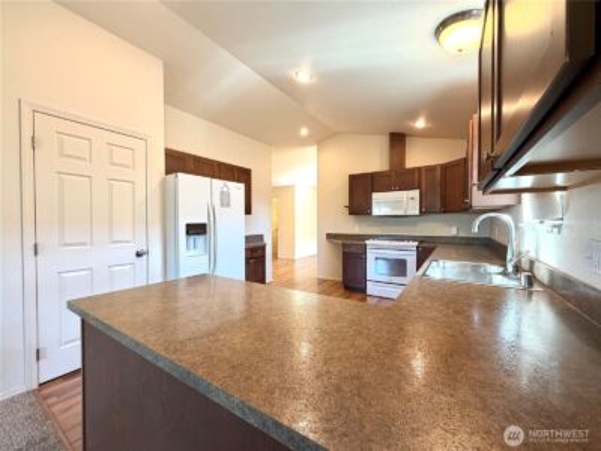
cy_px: 226
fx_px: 243
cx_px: 300
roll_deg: +0.3
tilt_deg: -0.4
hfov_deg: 102.1
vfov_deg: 85.7
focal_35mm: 14
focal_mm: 2.22
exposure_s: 1/60
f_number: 2.2
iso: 200
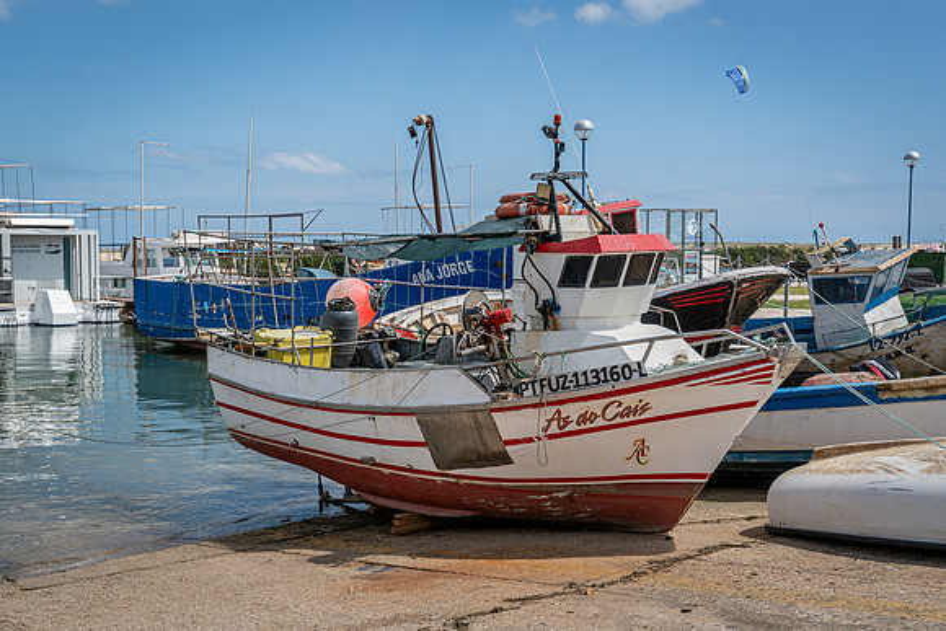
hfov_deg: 42.7
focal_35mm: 46
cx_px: 368
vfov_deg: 29.4
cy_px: 384
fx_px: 1201
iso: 250
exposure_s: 1/1250
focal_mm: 37.1
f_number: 8
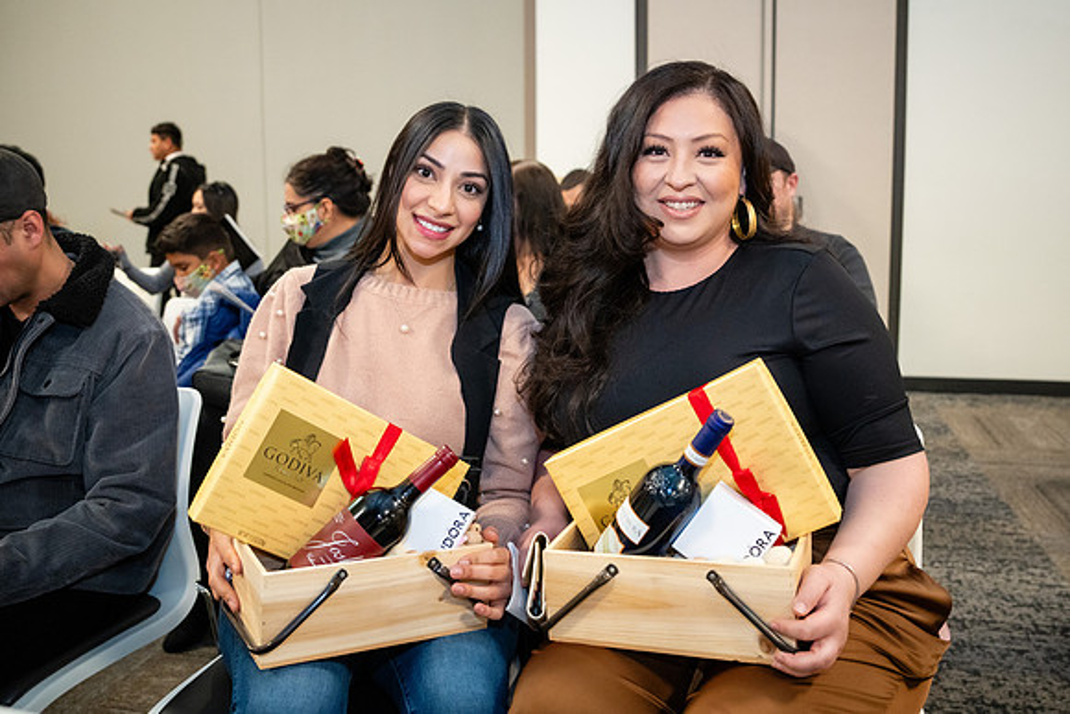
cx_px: 553
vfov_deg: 40.2
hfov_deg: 57.6
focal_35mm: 33
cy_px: 301
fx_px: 972
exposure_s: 1/160
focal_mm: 26
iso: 2500
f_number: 2.8
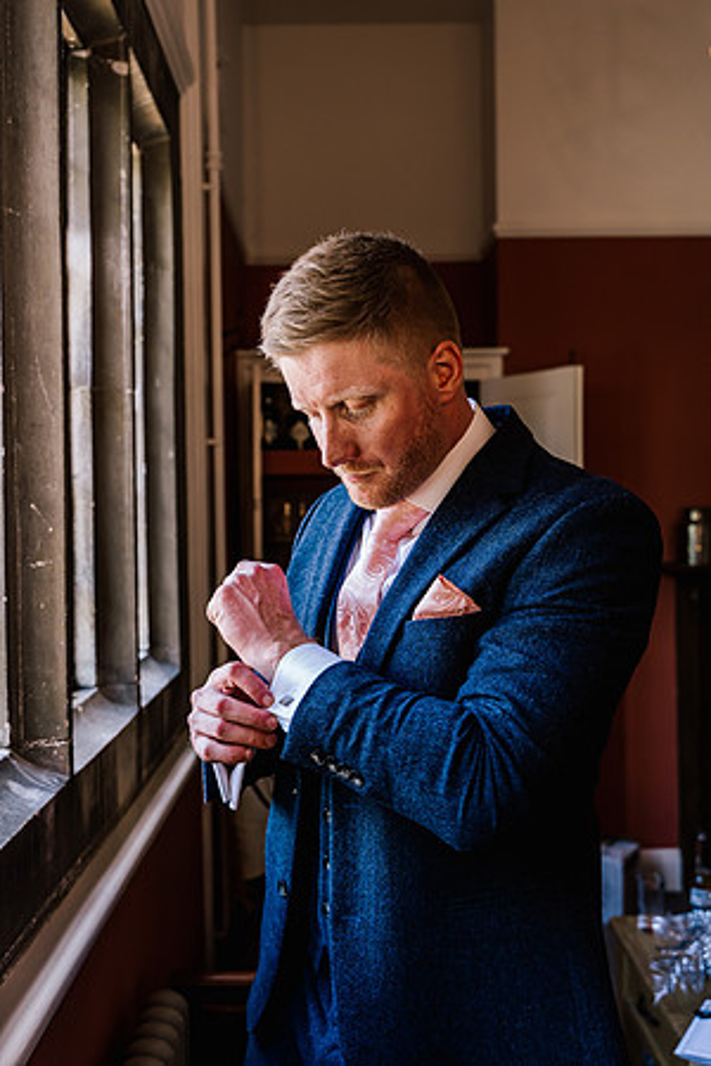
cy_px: 533
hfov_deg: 38.9
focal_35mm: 34
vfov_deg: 55.8
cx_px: 356
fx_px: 1007
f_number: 4
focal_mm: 34
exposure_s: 1/160
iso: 800
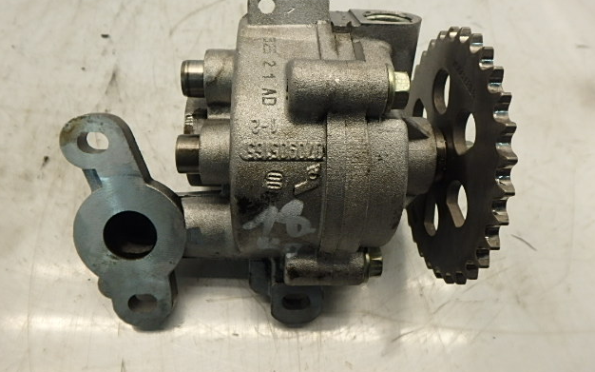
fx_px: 422
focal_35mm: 26
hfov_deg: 70.4
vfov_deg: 47.5
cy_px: 165
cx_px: 295
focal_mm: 4.2
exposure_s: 1/50
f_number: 3.9
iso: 200
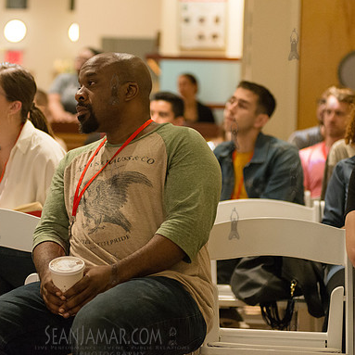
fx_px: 1195
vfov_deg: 16.9
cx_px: 114
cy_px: 178
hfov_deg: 16.9
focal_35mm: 103
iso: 4000
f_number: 2.8
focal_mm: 80
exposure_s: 1/200
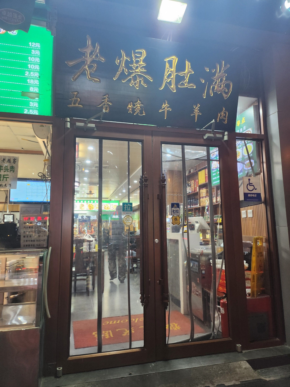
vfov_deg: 71.6
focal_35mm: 24
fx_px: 268
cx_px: 145
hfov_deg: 56.8
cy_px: 194
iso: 800
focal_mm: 5
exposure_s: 1/100
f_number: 1.8
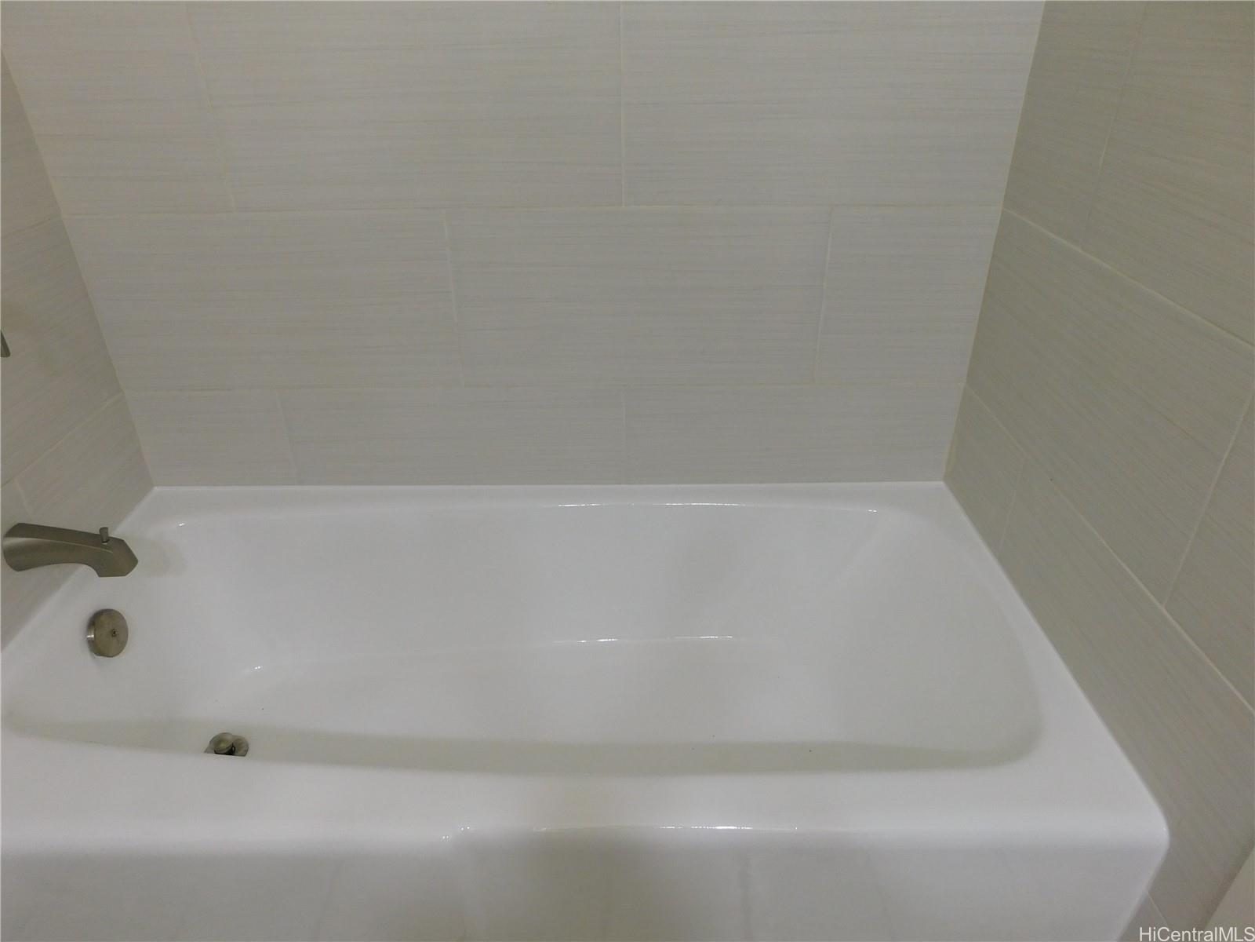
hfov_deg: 73.9
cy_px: 471
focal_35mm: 23
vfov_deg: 58.9
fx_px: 834
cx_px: 628
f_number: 3
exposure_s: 1/30
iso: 180
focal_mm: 4
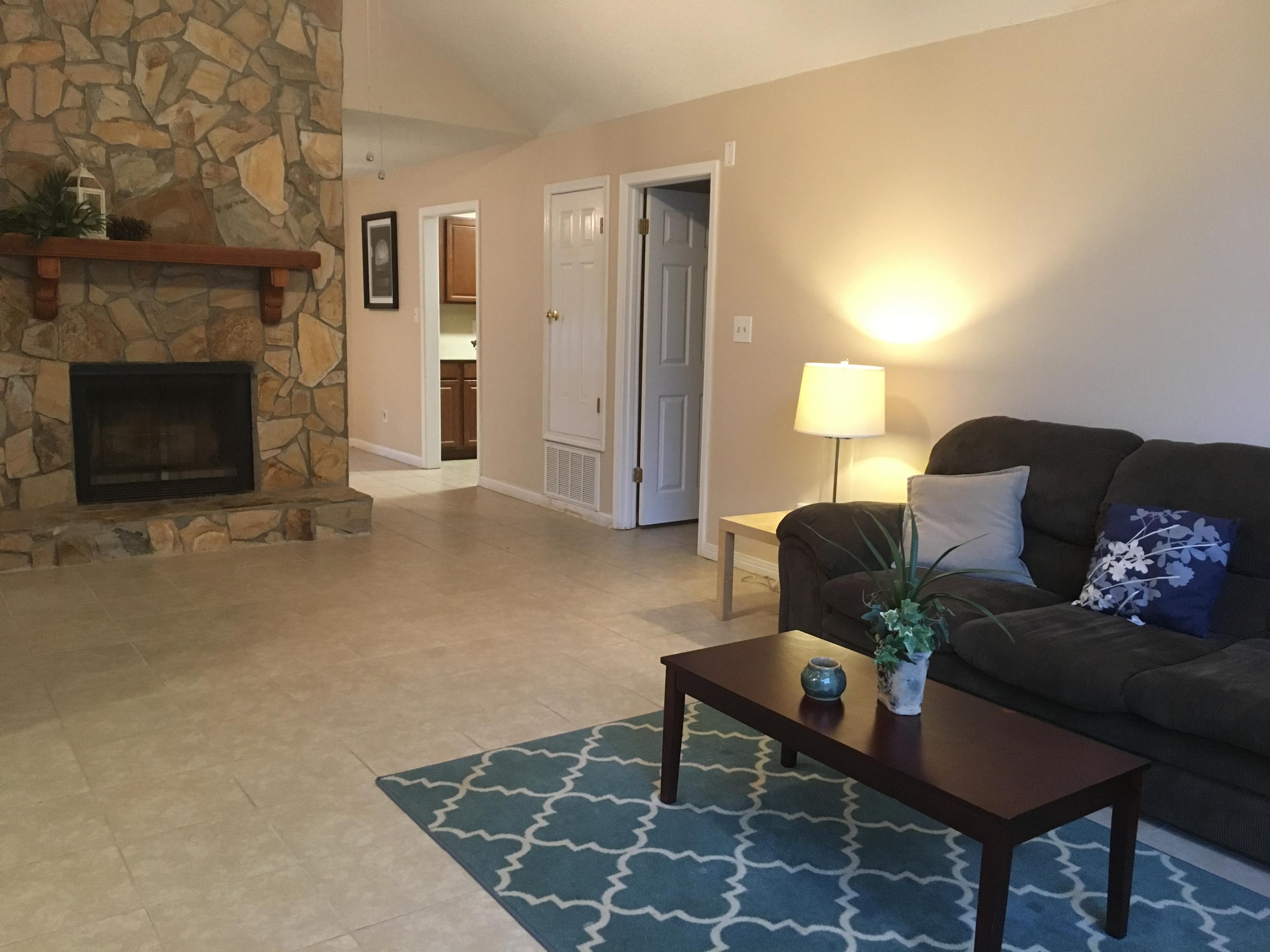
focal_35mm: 29
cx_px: 635
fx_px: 1064
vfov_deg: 48.2
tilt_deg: -8.4
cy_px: 476
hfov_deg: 61.7
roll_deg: -1.0
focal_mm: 4.15
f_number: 2.2
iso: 200
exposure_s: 1/20
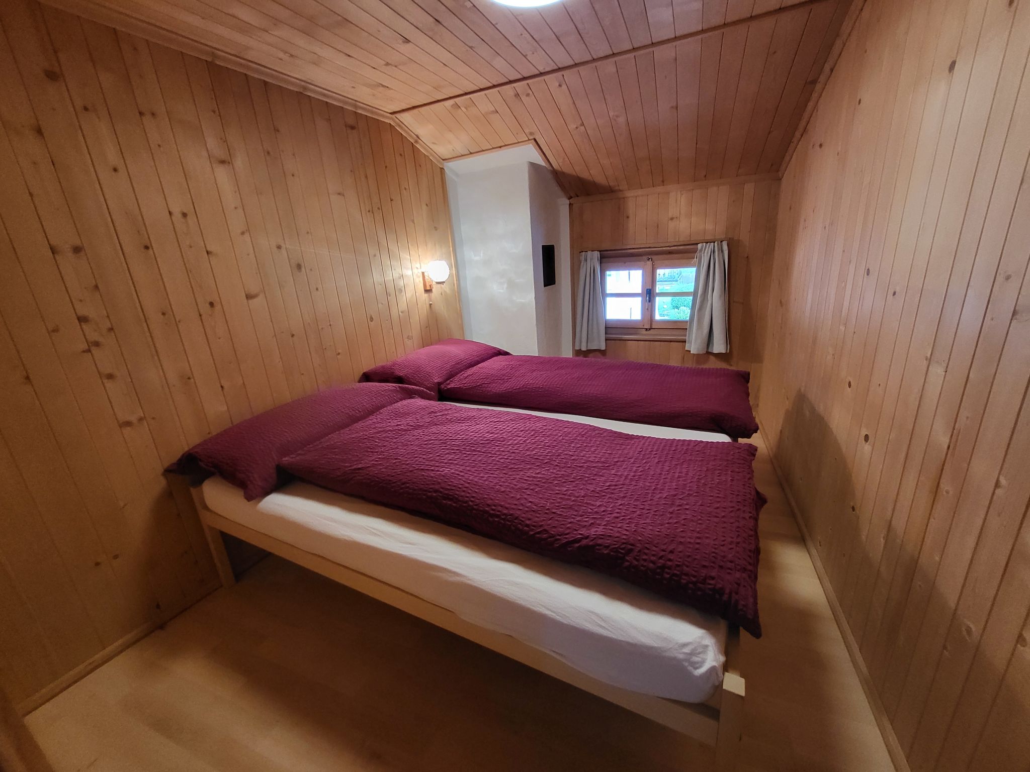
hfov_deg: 106.2
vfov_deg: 89.9
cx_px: 515
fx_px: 387
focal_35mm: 13
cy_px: 386
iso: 400
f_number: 2.2
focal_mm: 1.74
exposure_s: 1/50
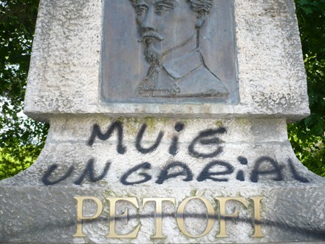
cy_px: 122
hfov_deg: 52.6
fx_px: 329
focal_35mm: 35
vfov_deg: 40.7
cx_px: 162
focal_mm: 5.8
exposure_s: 1/250
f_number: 2.8
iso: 100
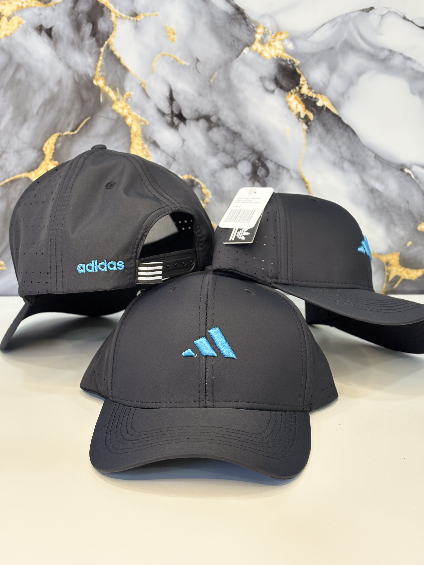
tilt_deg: -18.8
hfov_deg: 28.0
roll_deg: -2.4
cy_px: 282
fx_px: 849
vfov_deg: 36.8
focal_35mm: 52
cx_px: 212
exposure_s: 1/60
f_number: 1.6
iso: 80
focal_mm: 5.96
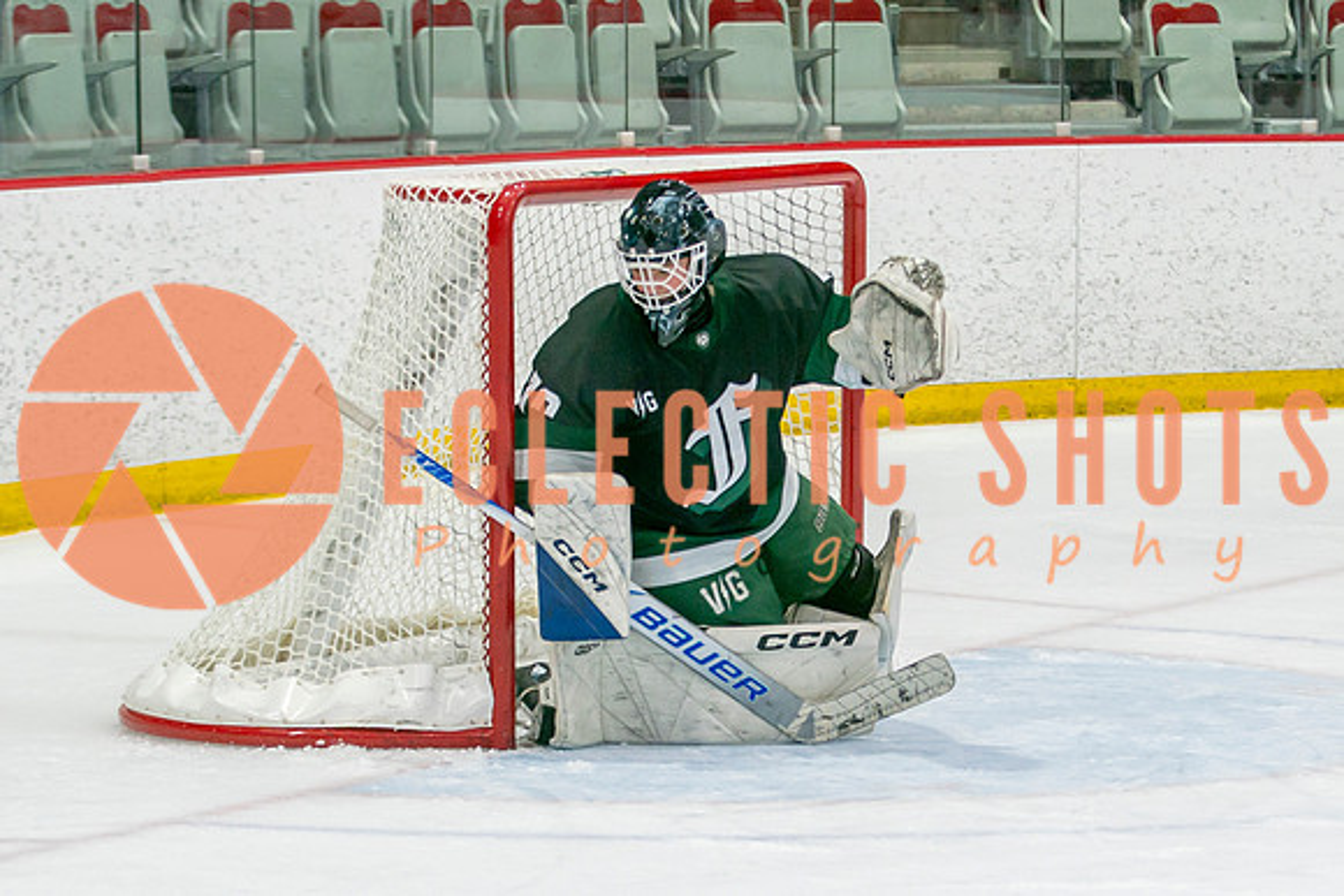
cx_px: 884
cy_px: 607
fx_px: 7325
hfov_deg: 10.5
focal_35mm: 196
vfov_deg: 7.0
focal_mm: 88
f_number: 3.2
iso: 500
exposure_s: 1/640
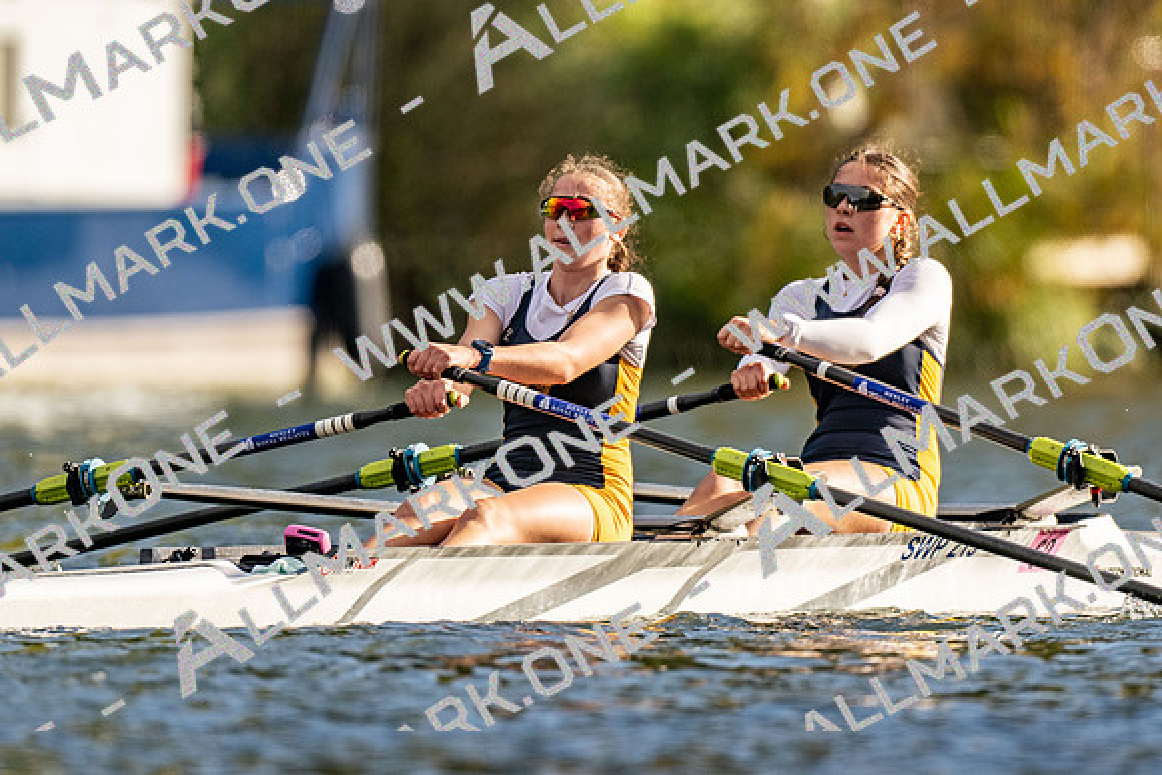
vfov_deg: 1.5
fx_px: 29070
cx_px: 581
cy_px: 388
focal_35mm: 900
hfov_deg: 2.3
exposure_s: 1/2500
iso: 180
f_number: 4
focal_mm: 600
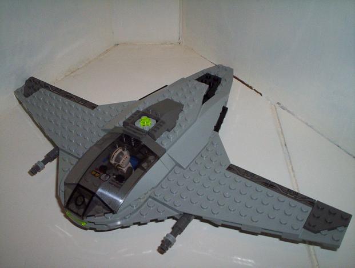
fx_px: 391
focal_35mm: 38
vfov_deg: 37.9
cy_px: 134
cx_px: 178
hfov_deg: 48.9
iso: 140
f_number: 4.5
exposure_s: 1/60
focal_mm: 4.99
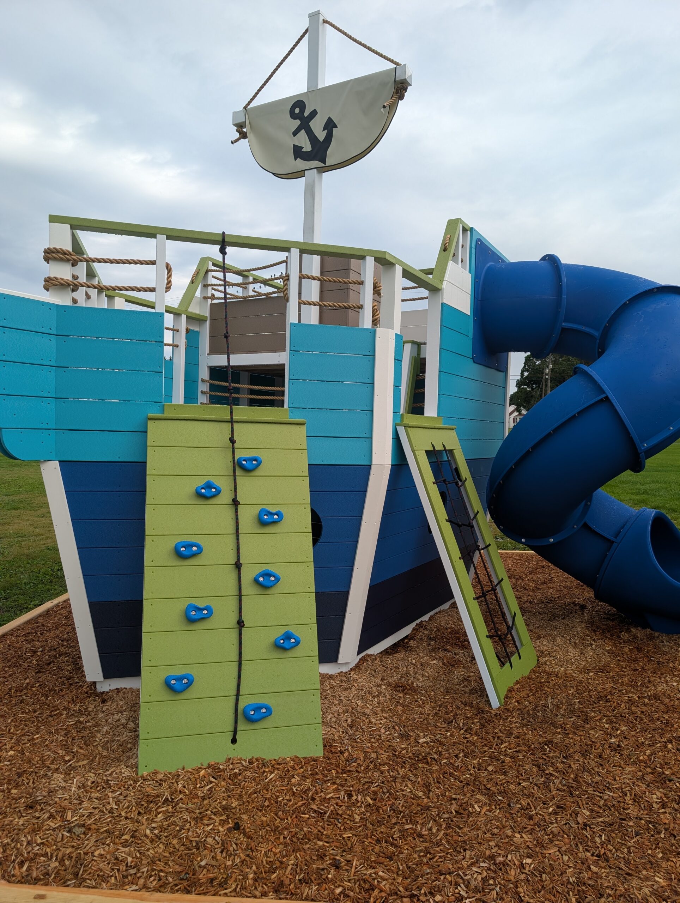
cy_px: 452
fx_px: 627
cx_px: 340
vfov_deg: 71.5
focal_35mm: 24
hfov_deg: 56.9
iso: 22
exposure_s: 1/659
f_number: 1.68
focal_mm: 6.9
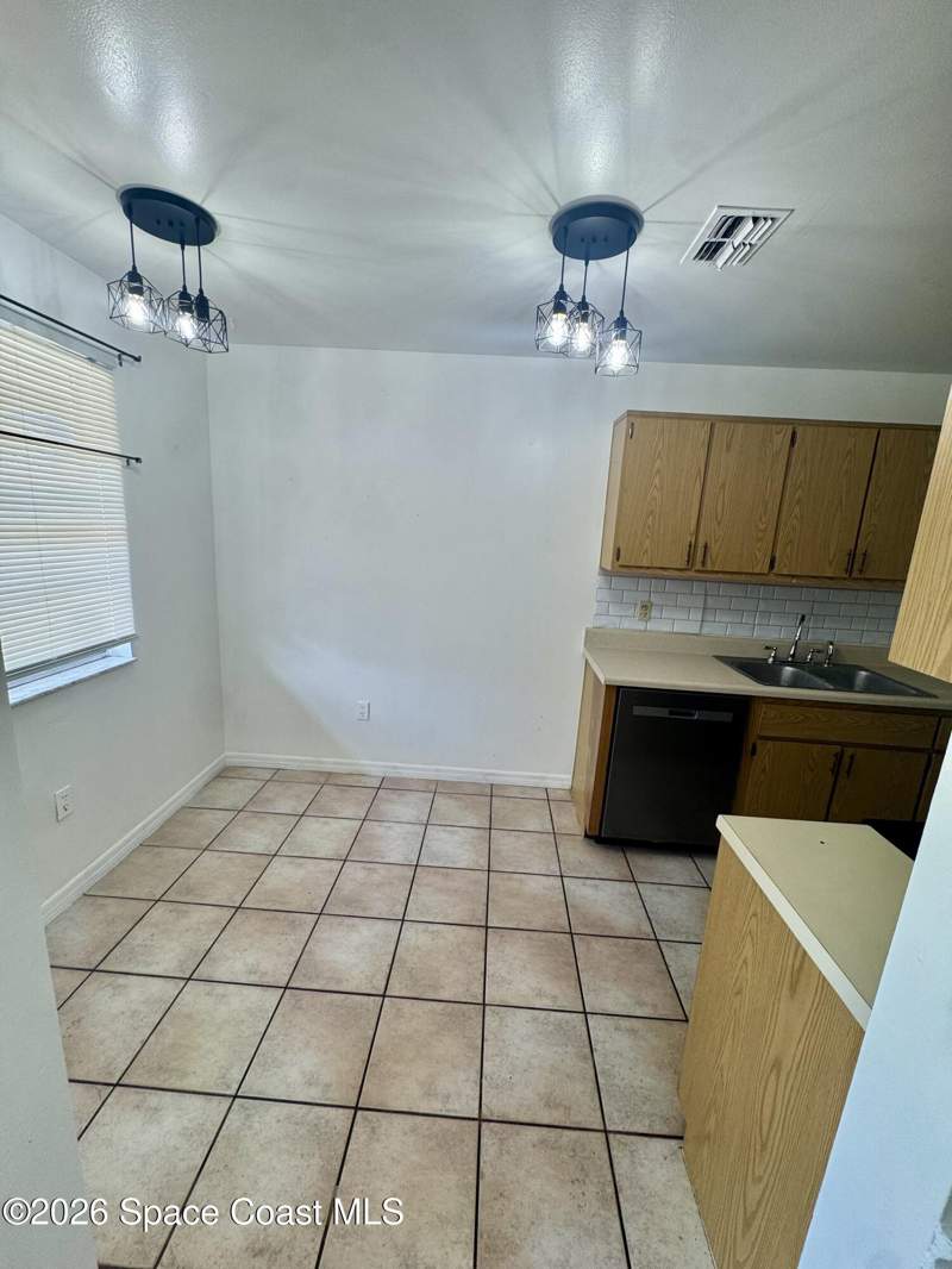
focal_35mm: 14
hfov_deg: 85.7
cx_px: 476
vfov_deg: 102.1
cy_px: 634
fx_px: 513
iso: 80
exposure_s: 1/120
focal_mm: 2.22
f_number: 2.2
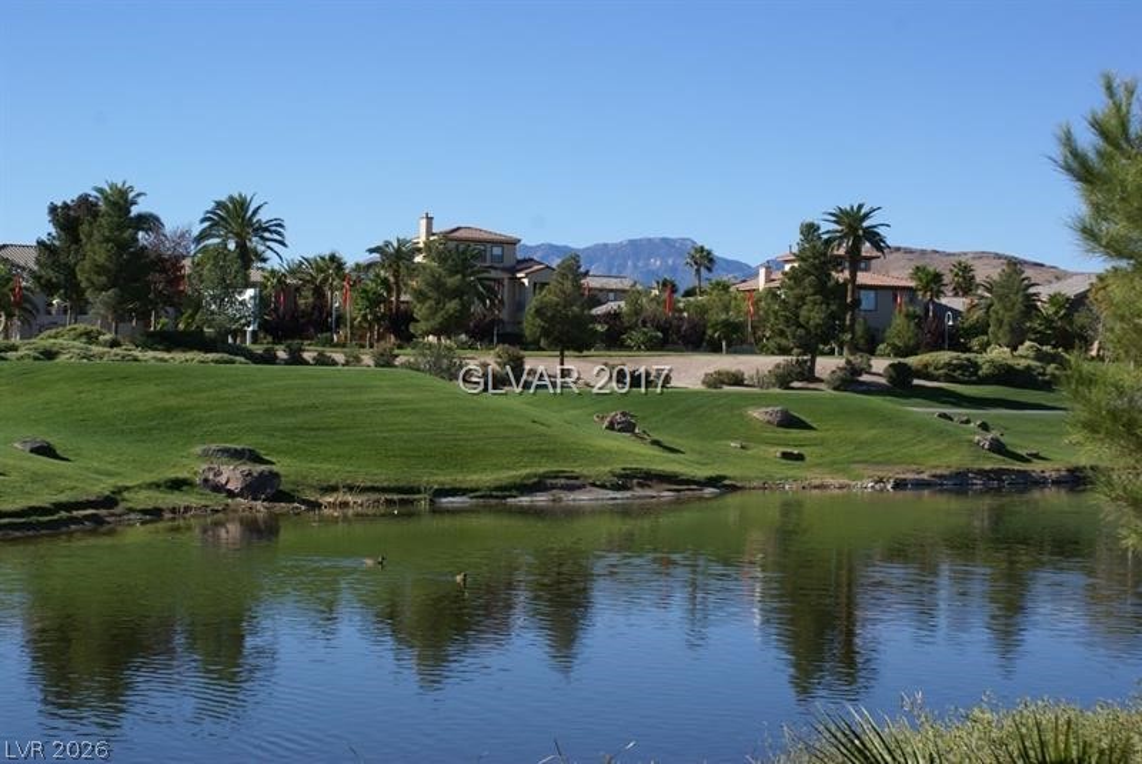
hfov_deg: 33.4
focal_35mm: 60
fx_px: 1905
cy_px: 382
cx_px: 571
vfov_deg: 22.7
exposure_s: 1/160
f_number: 13
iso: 100
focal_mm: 40
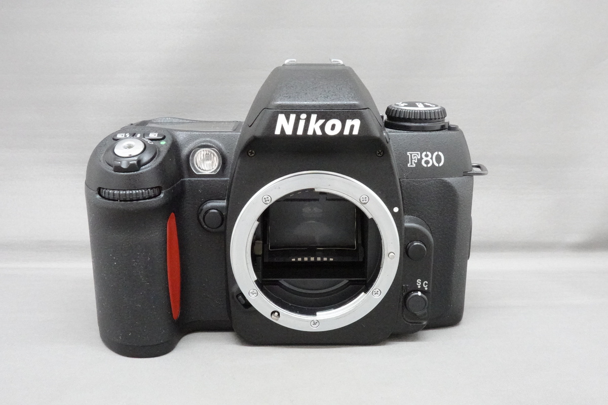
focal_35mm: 38
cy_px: 202
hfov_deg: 50.7
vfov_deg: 35.1
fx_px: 642
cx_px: 304
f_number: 11
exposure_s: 1/25
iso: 6400
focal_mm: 14.12
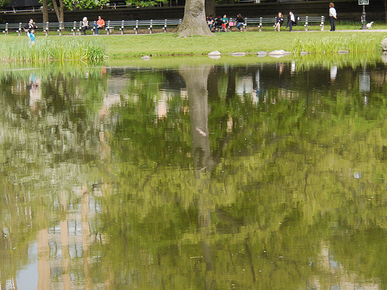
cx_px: 194
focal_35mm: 94
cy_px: 145
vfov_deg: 15.7
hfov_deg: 20.9
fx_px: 1051
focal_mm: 47
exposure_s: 1/500
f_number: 5.4
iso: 500
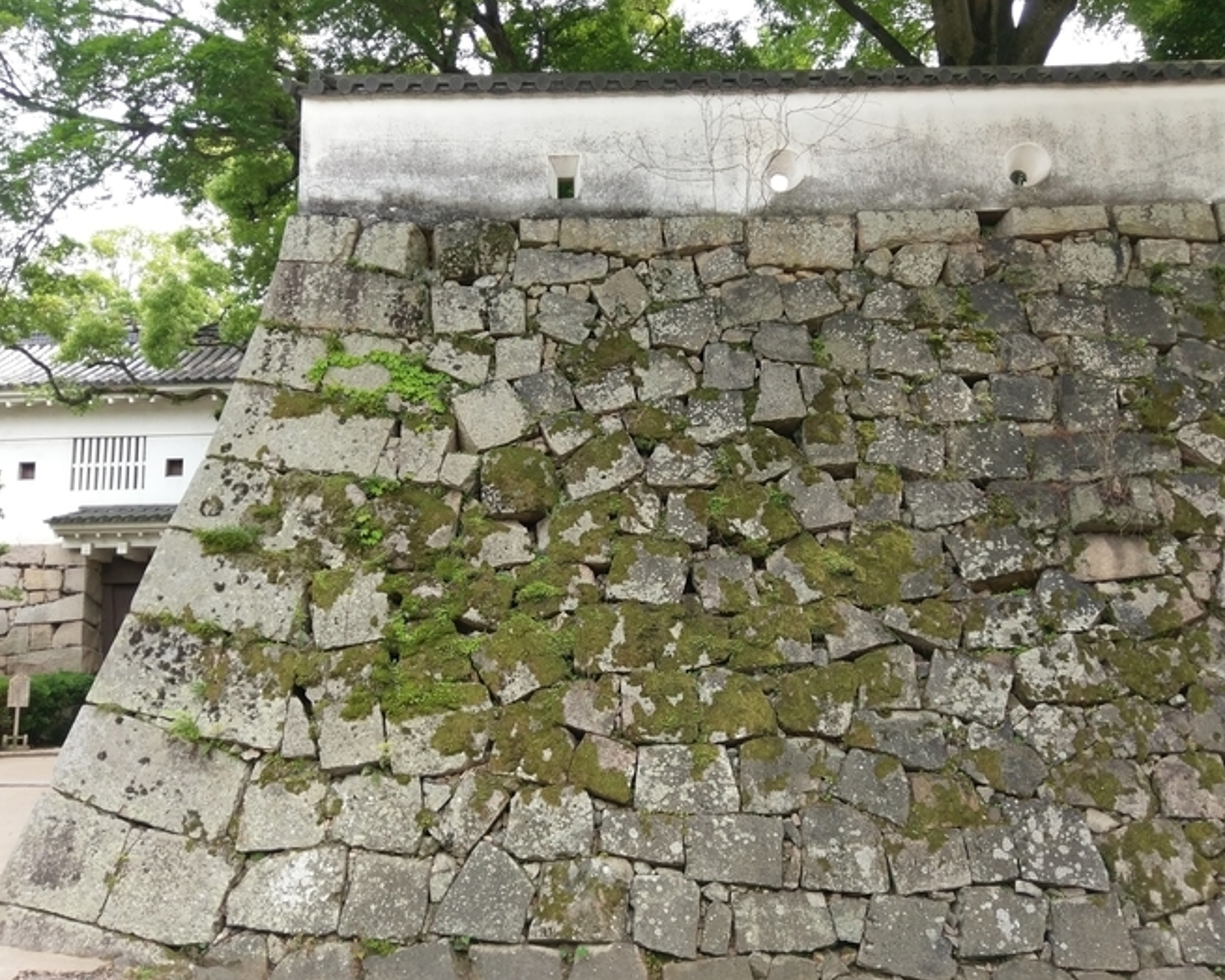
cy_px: 509
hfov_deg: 57.2
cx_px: 610
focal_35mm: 31
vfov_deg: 47.1
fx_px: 1124
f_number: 1.8
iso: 100
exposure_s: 1/372
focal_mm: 4.58
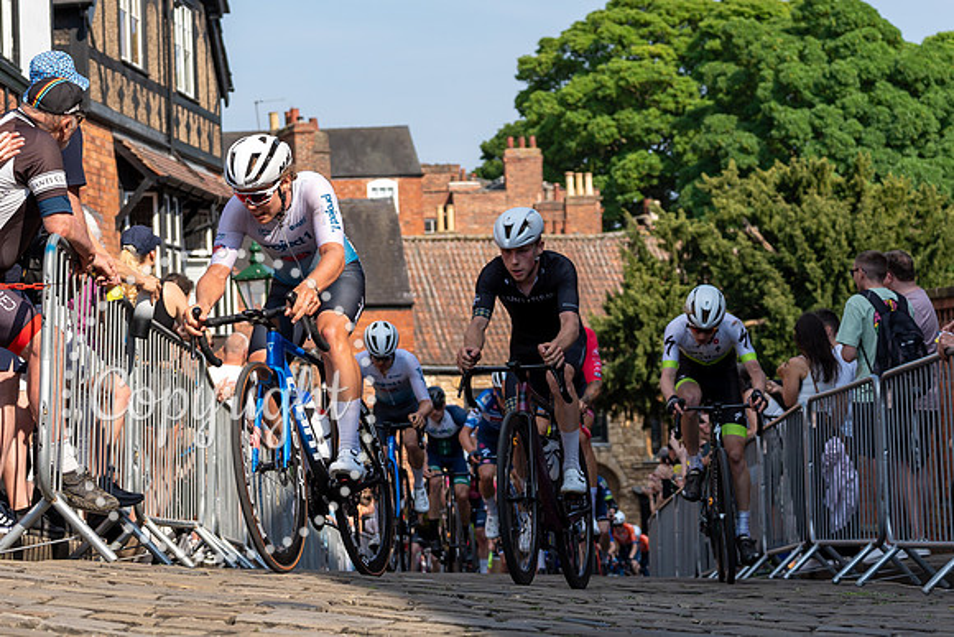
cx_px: 174
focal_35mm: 86
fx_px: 2280
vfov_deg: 15.8
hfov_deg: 23.2
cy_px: 156
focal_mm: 41
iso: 100
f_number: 3.2
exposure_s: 1/1250
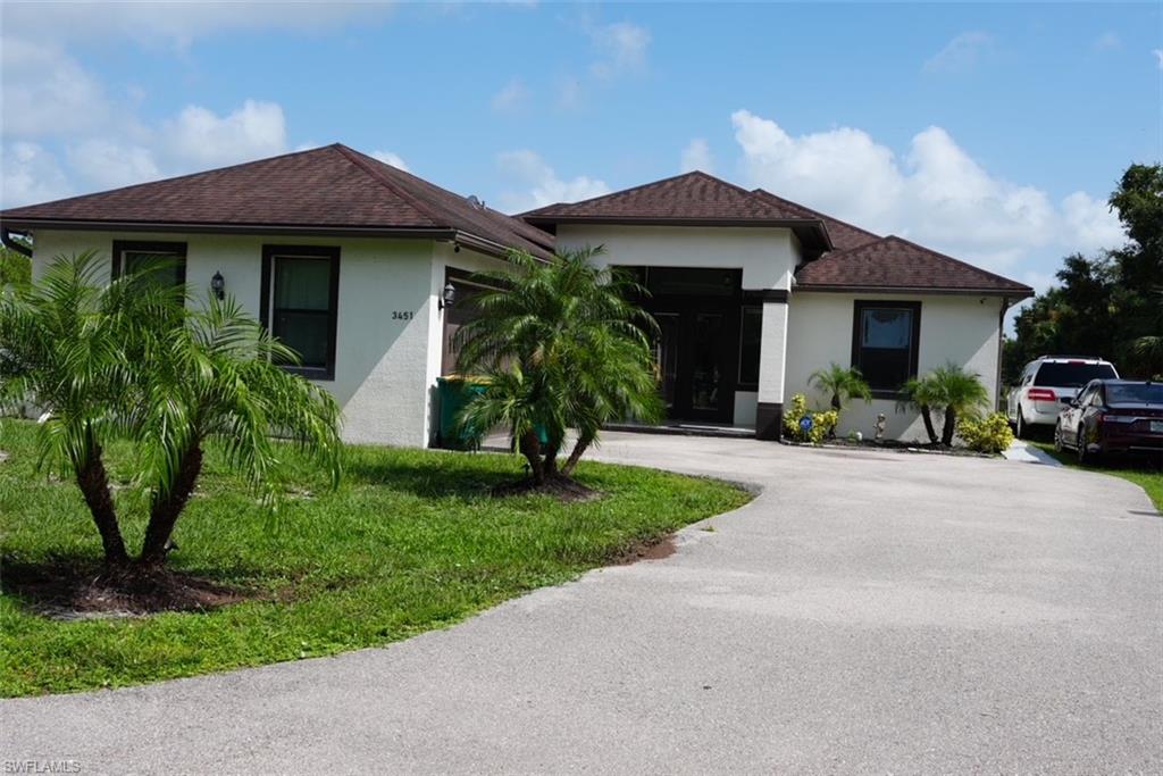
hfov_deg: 54.4
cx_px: 582
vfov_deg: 37.9
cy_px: 388
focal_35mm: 35
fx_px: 1131
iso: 100
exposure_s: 1/160
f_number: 10
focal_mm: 35
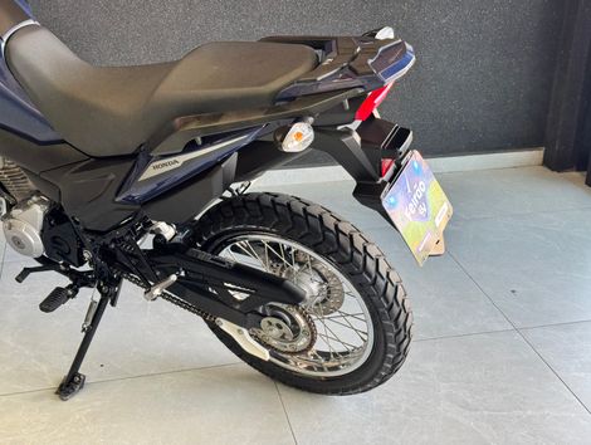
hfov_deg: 39.6
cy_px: 222
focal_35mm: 48
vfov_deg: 30.3
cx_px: 296
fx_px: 821
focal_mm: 6.76
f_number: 1.78
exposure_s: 1/60
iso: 64
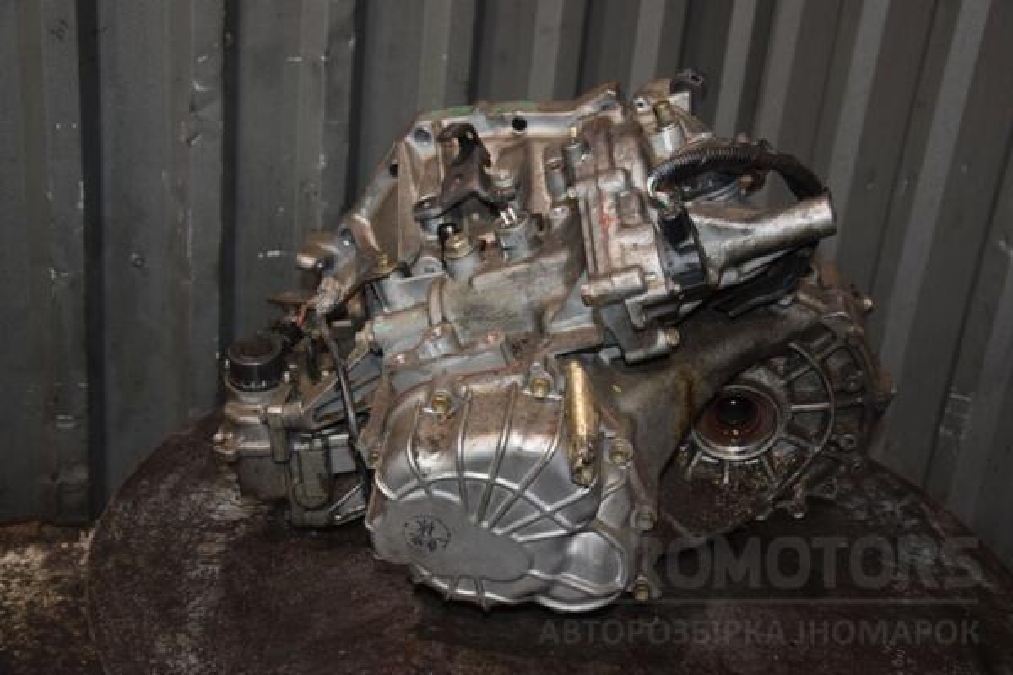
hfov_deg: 43.6
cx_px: 506
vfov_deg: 29.9
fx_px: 1266
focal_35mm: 45
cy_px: 338
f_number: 5
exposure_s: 1/60
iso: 800
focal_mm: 30
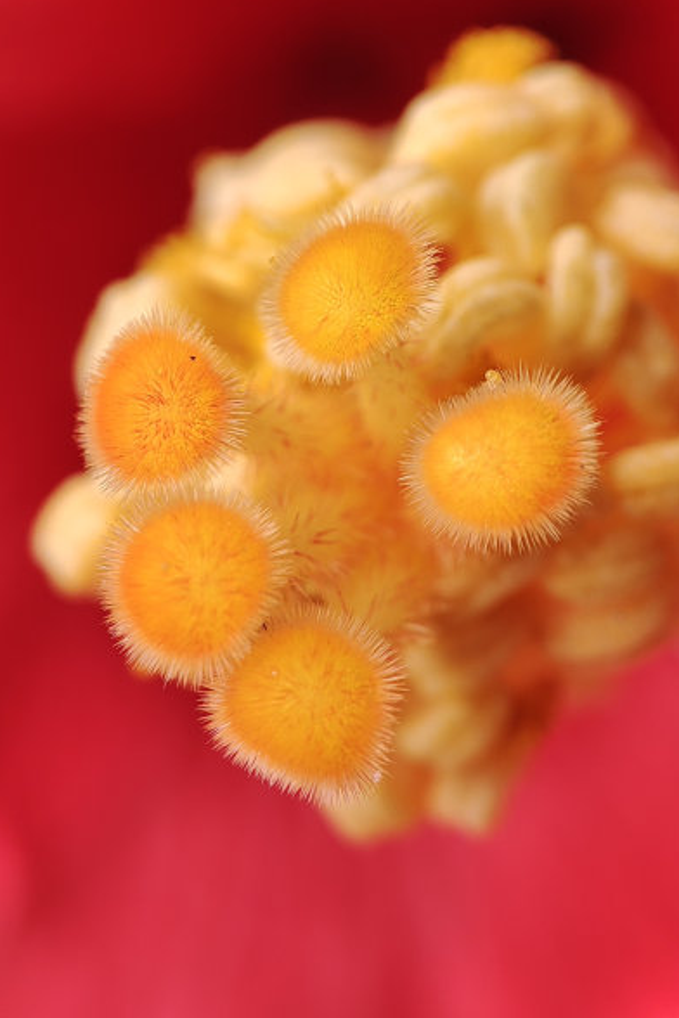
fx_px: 736
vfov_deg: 69.4
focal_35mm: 26
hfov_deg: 49.5
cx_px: 309
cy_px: 495
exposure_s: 1/120
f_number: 2.4
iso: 56
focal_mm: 4.1
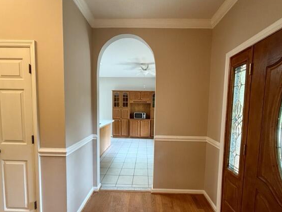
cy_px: 115
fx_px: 130
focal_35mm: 16
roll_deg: +0.3
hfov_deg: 94.5
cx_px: 143
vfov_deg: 77.9
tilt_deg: -4.0
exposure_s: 1/60
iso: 200
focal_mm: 2.22
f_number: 2.2
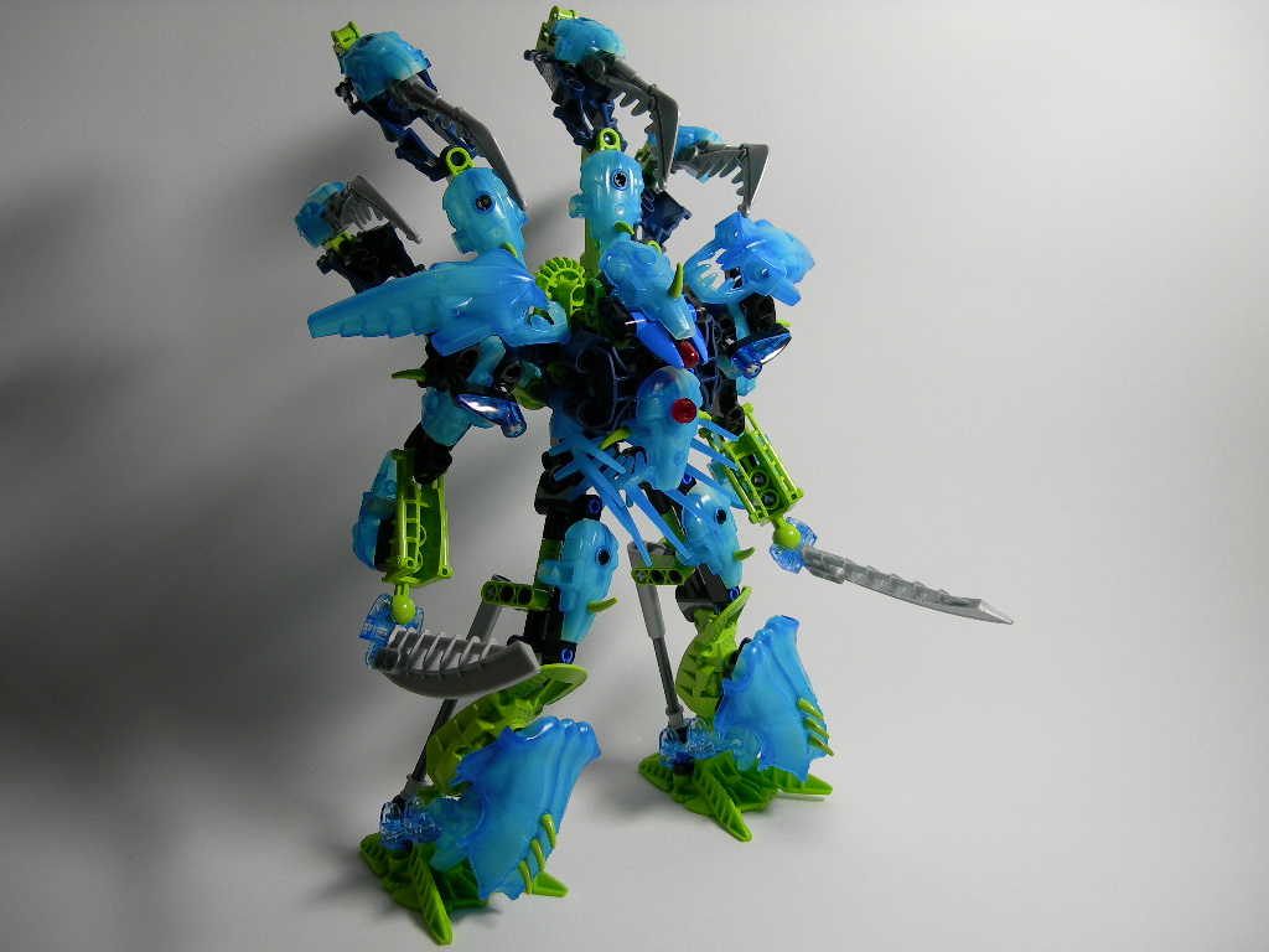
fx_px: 1393
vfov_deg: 37.7
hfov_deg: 49.0
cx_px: 634
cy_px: 476
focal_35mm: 38
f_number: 2.8
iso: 50
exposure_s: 1/40.1
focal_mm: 7.8
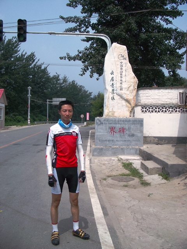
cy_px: 124
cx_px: 94
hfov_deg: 40.7
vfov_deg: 52.6
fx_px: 252
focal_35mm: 35
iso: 50
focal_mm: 5.8
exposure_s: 1/1250
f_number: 4.3
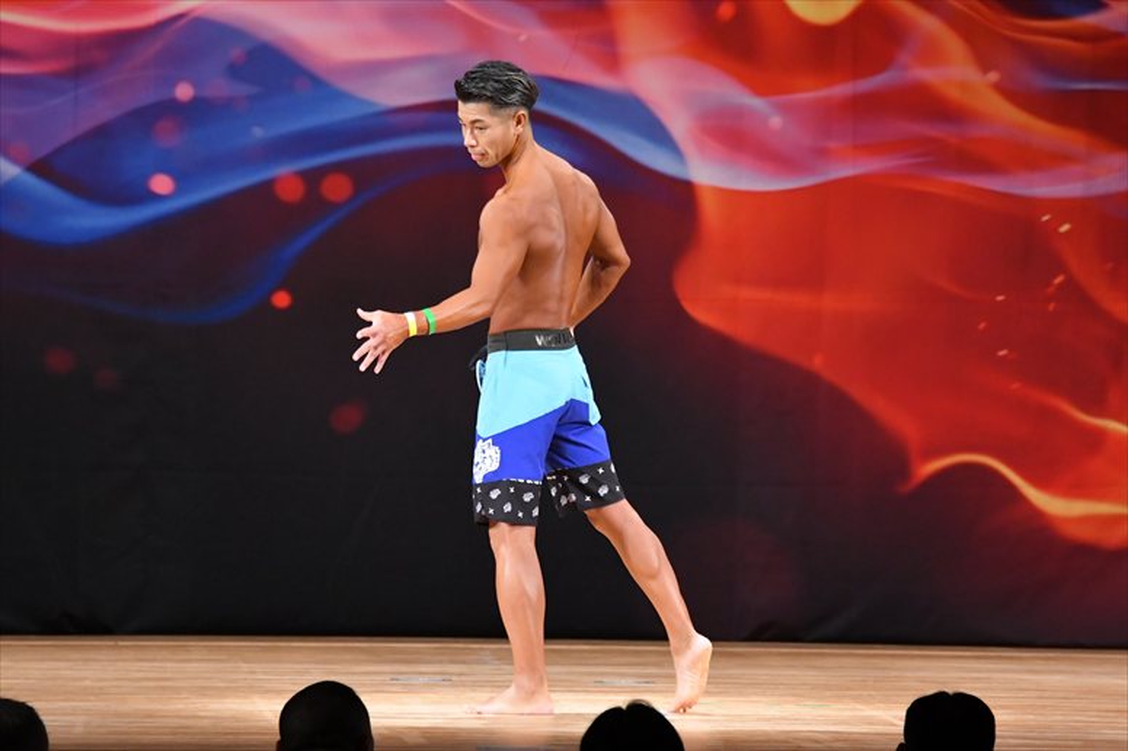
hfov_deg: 8.6
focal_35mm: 240
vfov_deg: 5.7
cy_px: 376
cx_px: 564
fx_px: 7516
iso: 3200
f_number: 5.6
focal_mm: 160
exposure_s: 1/400
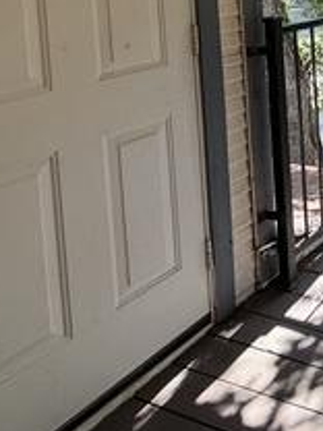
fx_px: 535
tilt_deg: -2.8
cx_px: 464
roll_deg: +0.7
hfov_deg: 26.2
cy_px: -8
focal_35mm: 43
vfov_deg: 38.5
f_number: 2.2
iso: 50
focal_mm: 2.22
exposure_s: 1/174
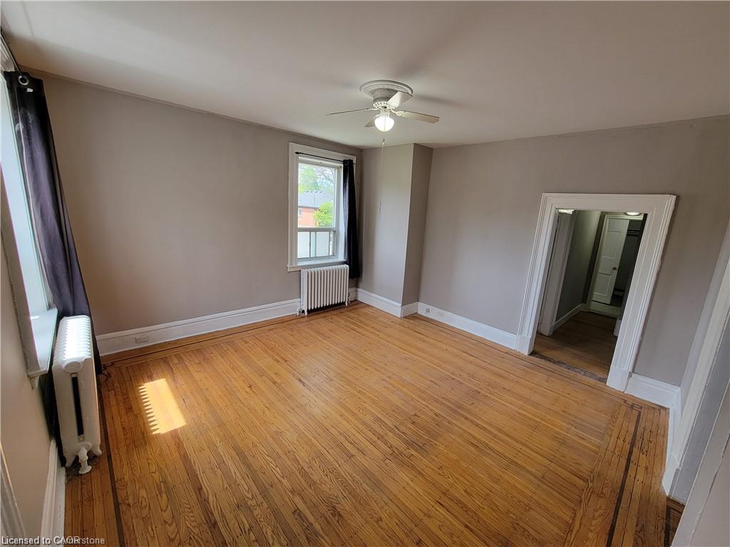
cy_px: 274
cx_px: 365
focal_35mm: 13
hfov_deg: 106.2
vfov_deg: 89.9
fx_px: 274
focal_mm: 2.2
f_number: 2.2
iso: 64
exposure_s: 1/60
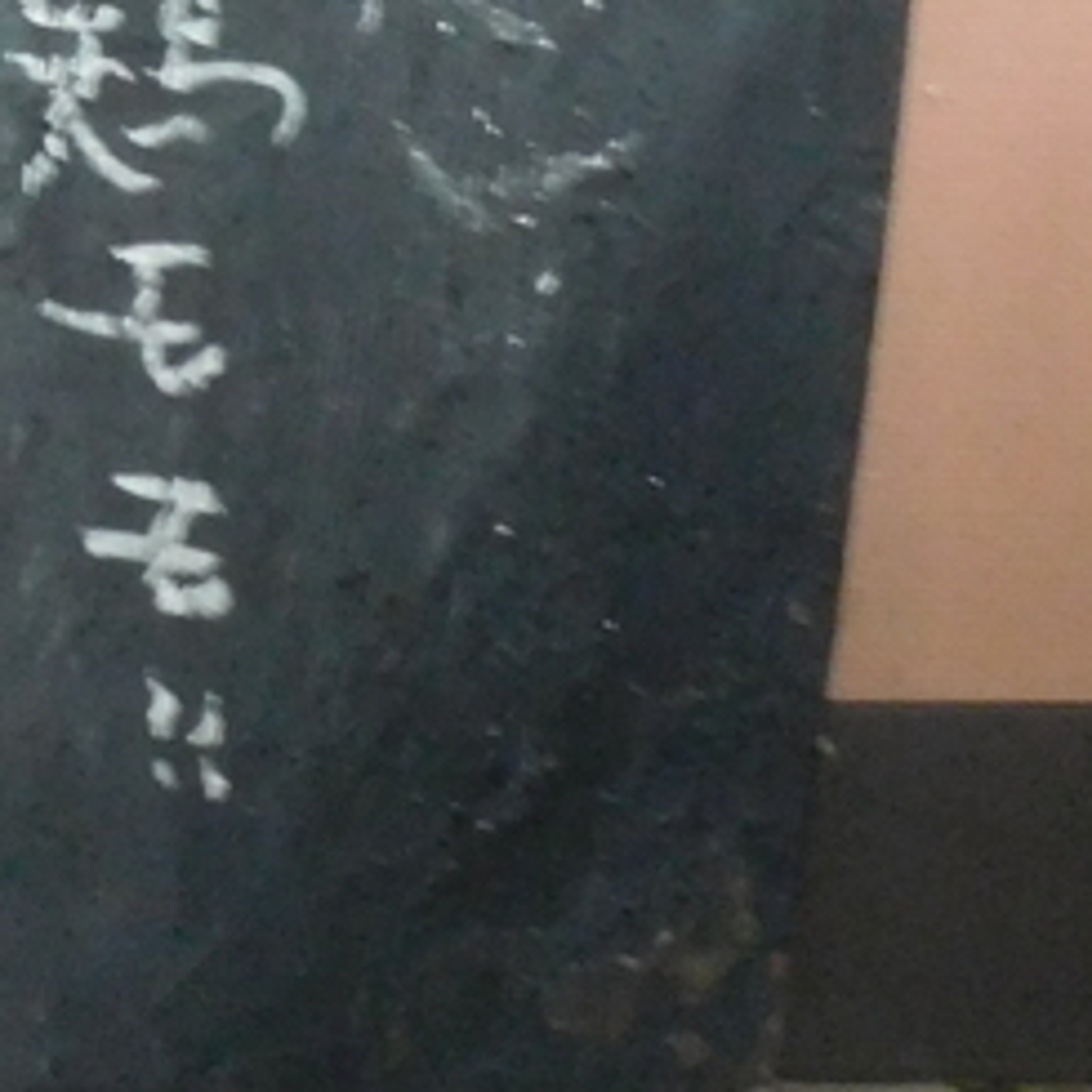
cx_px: -459
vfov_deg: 1.3
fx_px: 49538
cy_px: -1239
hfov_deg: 1.3
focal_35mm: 1388
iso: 800
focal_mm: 57.1
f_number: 5.9
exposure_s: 1/30
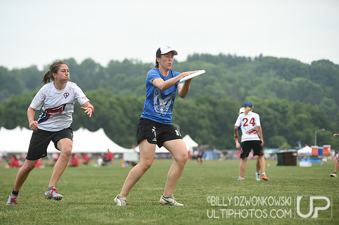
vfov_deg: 9.8
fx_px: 1316
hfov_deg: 14.7
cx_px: 170
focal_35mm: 140
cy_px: 112
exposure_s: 1/800
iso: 200
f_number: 3.5
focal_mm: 140
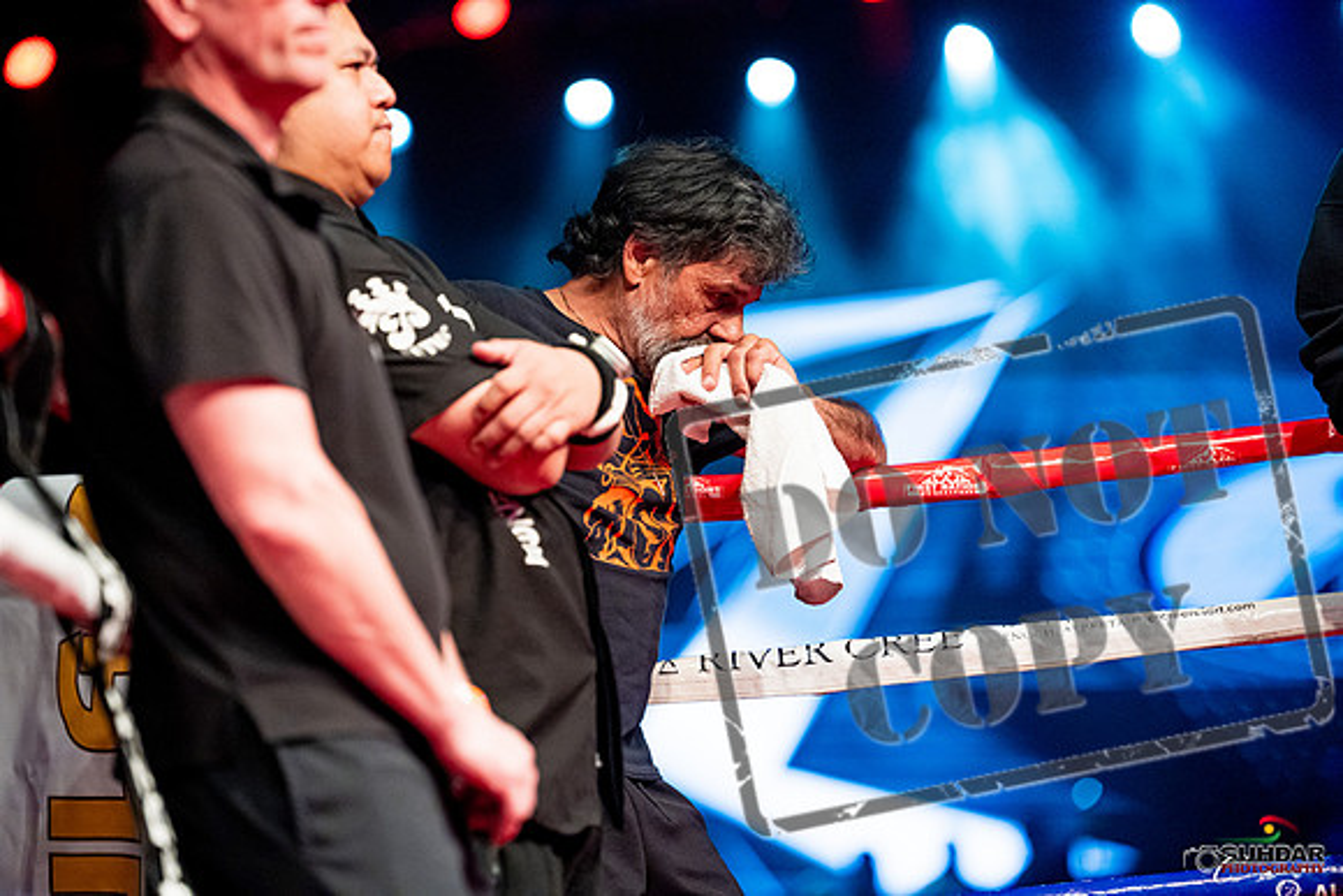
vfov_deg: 9.2
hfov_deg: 13.7
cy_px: 448
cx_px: 672
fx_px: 5597
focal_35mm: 150
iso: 4000
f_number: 2.8
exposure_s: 1/1000
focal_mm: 150
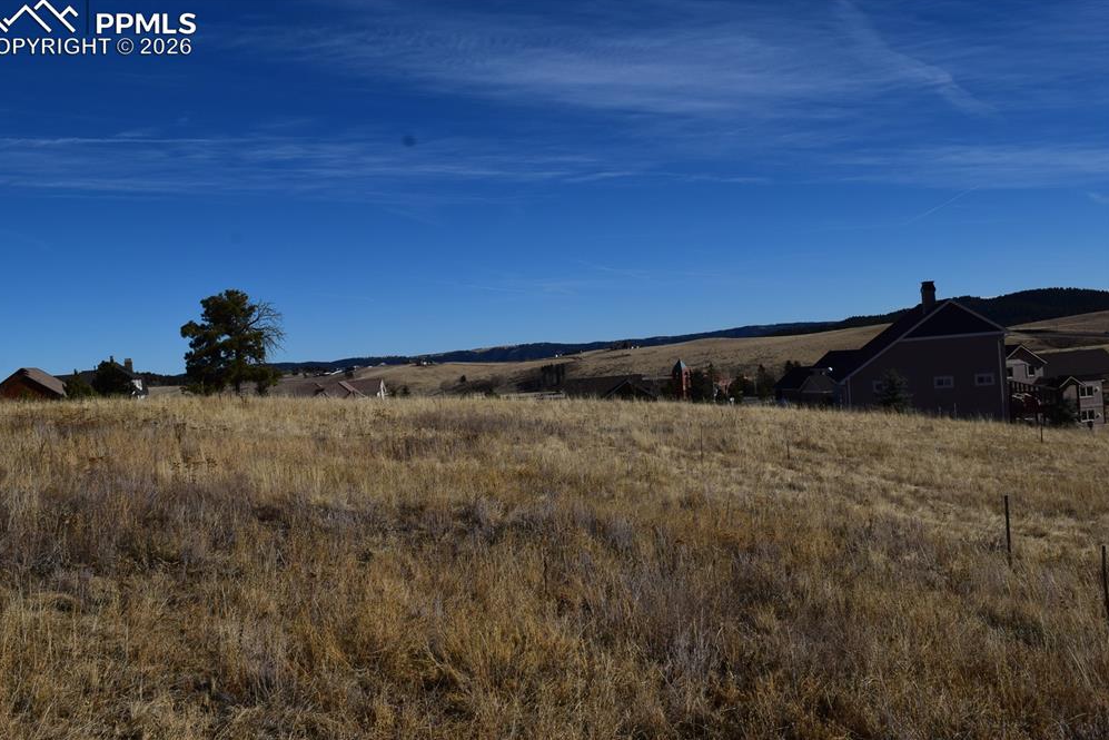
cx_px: 543
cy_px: 373
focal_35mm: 39
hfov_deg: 50.1
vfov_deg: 34.6
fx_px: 1187
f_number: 11
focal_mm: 25
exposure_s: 1/500
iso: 200
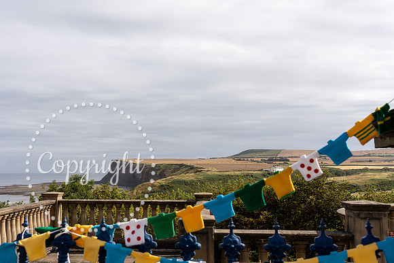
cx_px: 169
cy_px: 113
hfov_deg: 47.2
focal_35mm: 41
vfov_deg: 32.5
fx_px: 450
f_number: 5.6
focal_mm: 36
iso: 100
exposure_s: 1/800
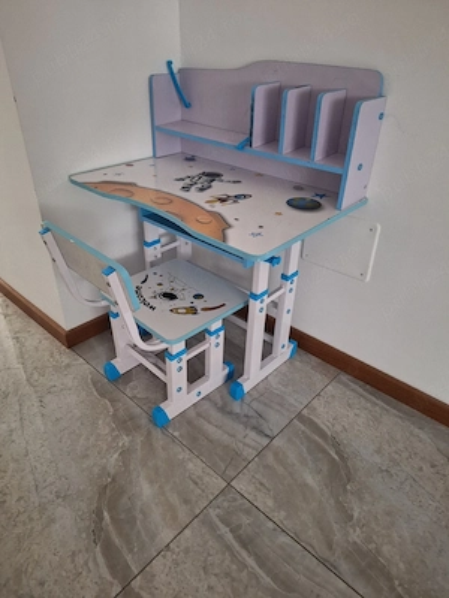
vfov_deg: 73.9
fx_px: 398
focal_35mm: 23
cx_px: 224
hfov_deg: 58.9
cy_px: 299
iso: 400
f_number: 1.8
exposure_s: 1/25
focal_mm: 5.54
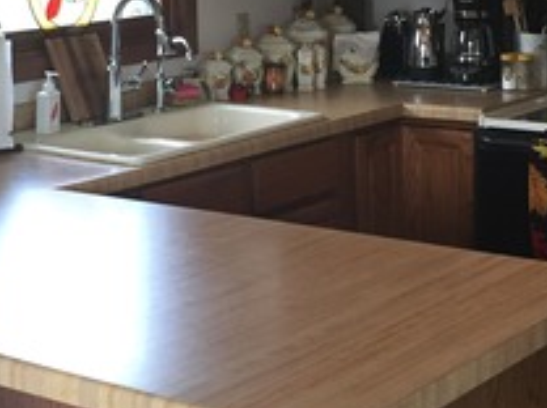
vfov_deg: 16.3
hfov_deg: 22.0
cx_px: 272
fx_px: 1404
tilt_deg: -5.9
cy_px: 26
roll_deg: +0.9
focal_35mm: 89
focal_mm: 4.15
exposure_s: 1/30
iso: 50
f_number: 2.2
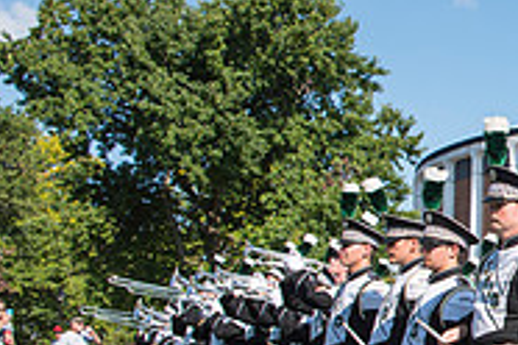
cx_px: 802
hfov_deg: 21.9
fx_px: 1079
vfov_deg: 18.1
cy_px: 238
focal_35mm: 75
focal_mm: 24
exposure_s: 1/1250
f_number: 5.6
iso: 200
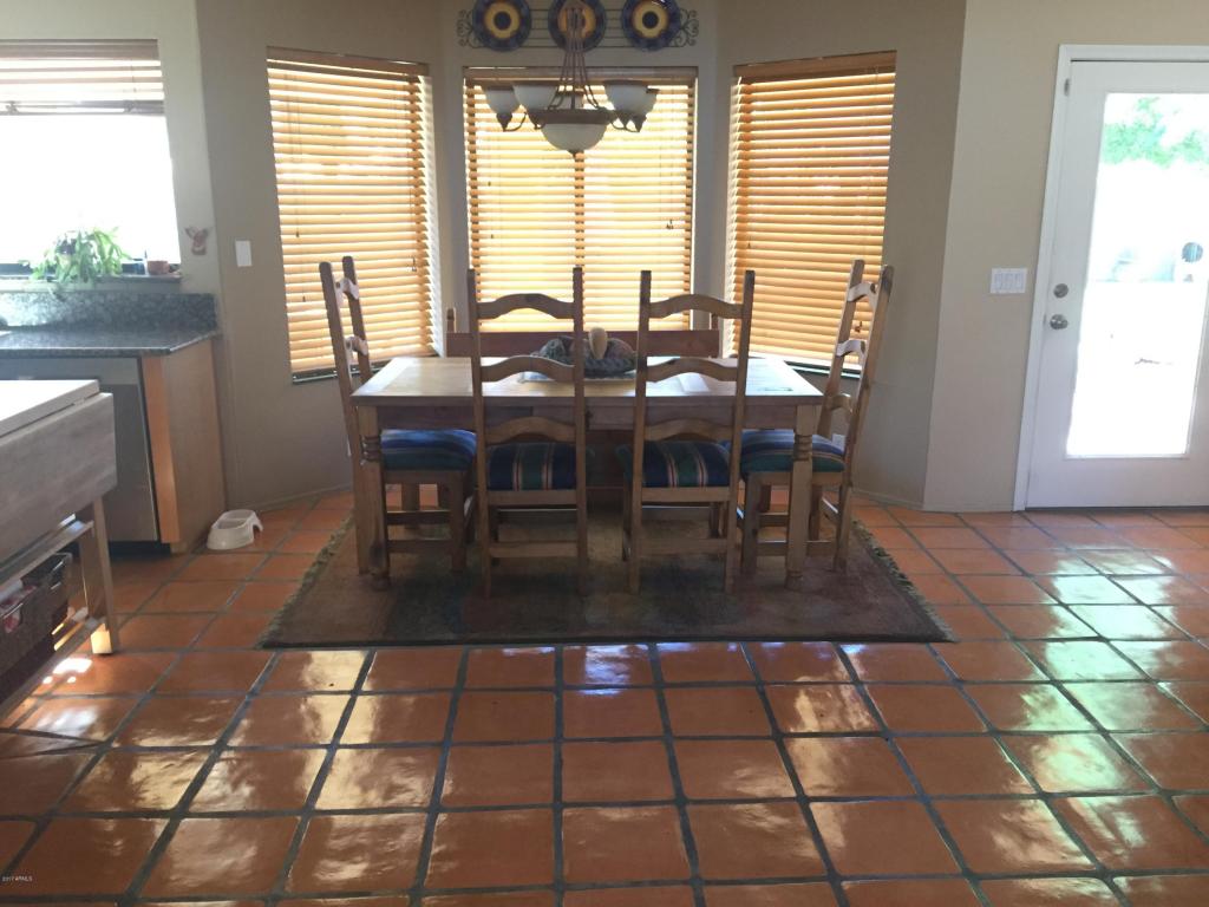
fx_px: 1013
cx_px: 604
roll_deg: +0.5
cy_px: 454
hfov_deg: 61.7
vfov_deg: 48.2
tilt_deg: -14.5
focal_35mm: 29
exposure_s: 1/30
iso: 160
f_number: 2.2
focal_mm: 4.15
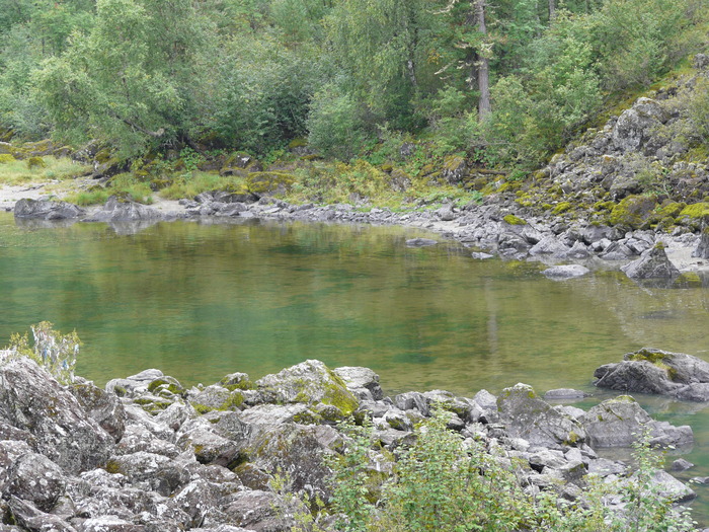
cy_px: 266
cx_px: 354
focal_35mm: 126
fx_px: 2581
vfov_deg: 11.8
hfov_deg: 15.6
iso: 100
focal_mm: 20.6
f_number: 3.6
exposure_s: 1/100
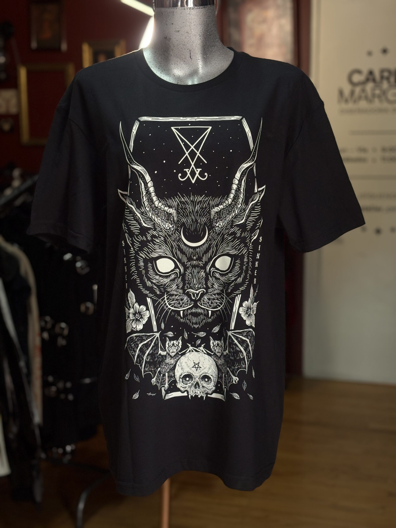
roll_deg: +0.3
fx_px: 793
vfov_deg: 36.8
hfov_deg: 28.0
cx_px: 198
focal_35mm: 52
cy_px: 264
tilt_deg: -7.8
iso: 80
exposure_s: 1/60
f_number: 1.6
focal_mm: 5.96
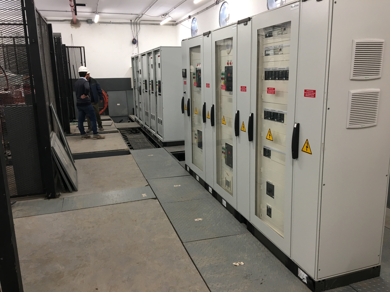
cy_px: 146
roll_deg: +1.5
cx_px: 195
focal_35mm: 29
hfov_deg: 61.7
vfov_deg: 48.2
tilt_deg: -11.1
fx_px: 327
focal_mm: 4.15
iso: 32
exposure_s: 1/17
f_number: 2.2
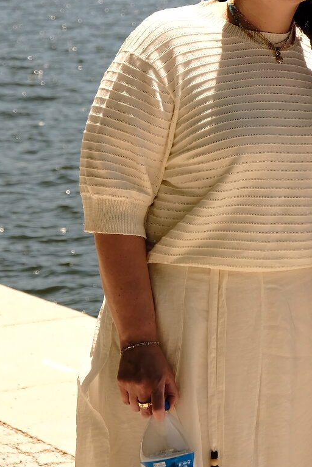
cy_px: 41
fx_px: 2015
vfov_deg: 13.1
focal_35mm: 155
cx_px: 339
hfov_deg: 8.8
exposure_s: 1/480
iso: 160
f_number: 5.6
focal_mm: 44.4
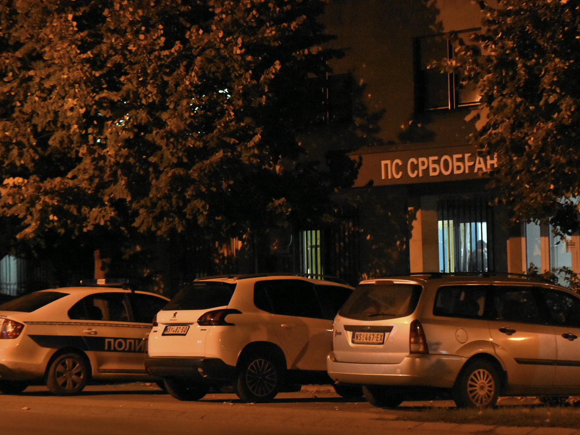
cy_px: 219
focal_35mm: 134
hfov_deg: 14.7
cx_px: 313
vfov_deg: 11.1
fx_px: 2245
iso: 4000
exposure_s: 1/50
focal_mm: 82
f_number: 3.2
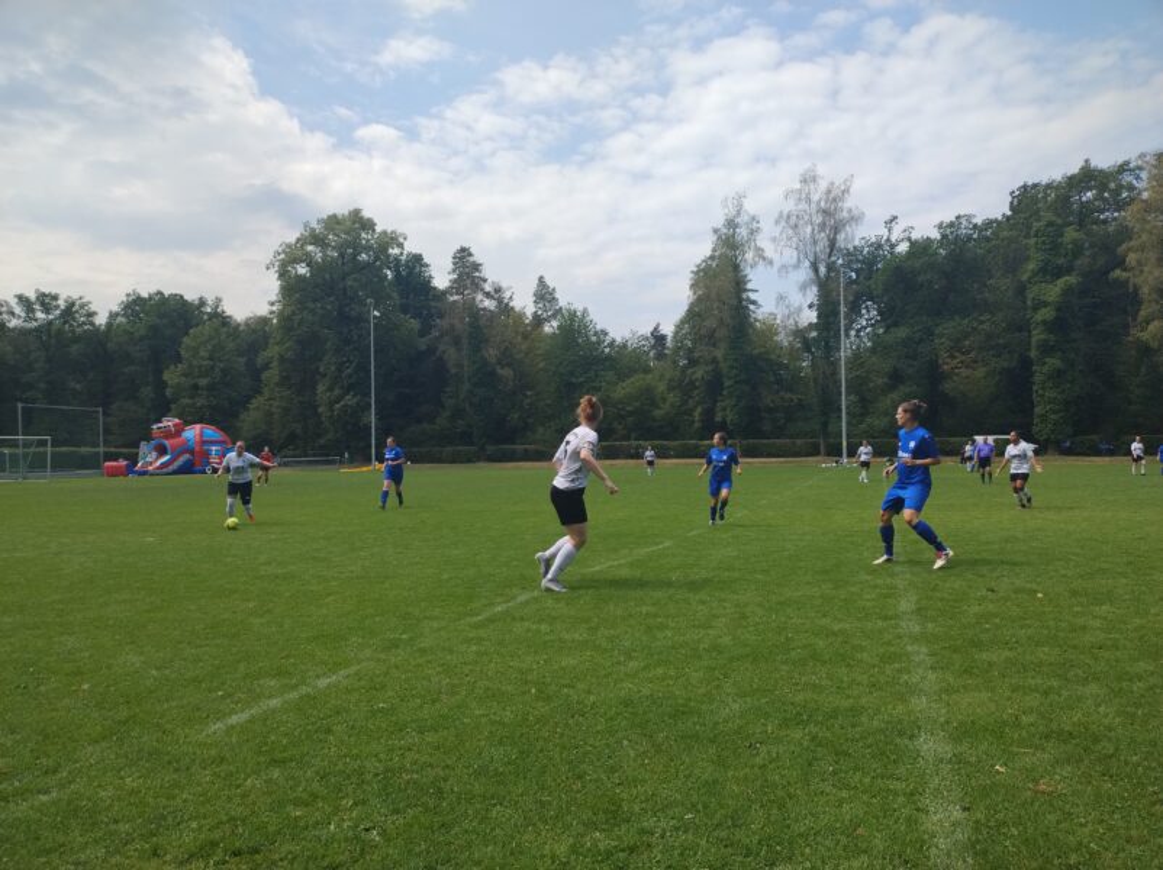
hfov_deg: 69.4
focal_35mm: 25
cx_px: 582
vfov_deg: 54.8
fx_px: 839
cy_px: 435
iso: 100
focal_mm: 4.71
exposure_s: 1/659
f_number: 1.7
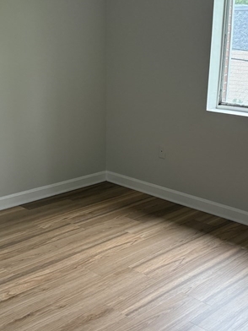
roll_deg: -2.0
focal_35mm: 51
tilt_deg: -15.6
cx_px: 135
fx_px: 487
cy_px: 178
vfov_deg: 37.5
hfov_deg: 28.5
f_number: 1.6
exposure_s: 1/60
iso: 160
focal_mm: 5.96
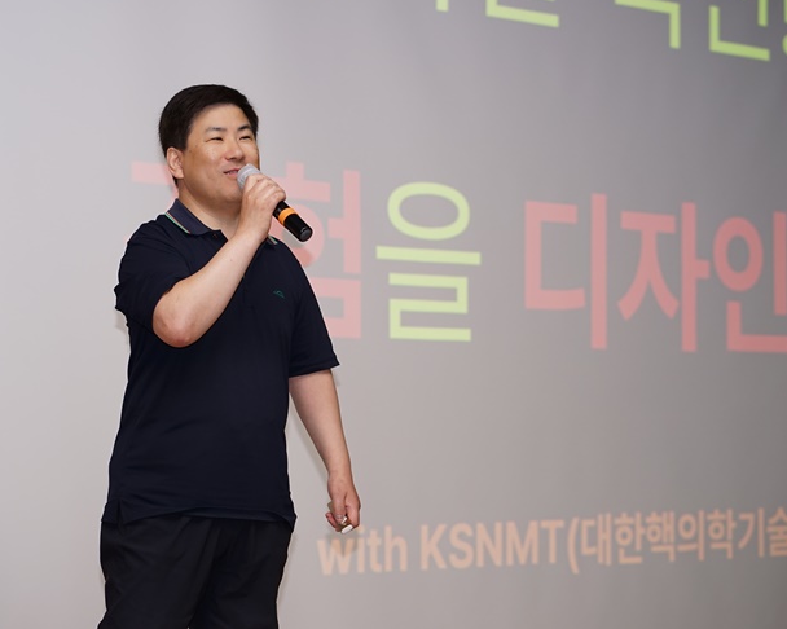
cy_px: 285
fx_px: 2445
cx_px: 309
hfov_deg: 18.3
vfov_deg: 14.7
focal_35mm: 105
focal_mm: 85
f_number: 3.5
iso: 400
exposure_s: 1/100
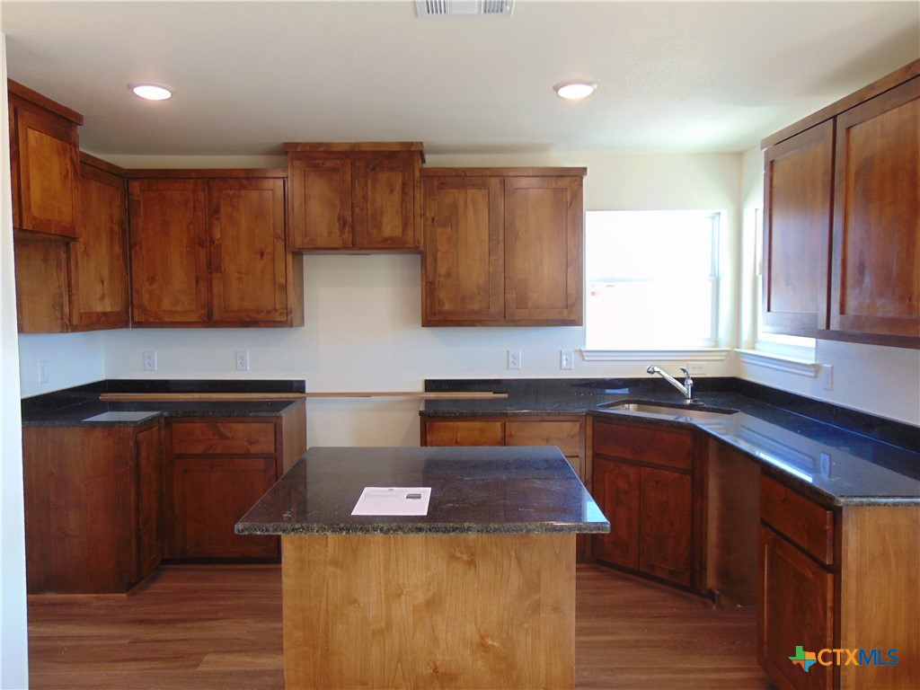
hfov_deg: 69.4
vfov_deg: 54.9
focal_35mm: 25
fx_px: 664
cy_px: 345
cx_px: 460
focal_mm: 4.5
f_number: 3
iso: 100
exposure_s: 1/30
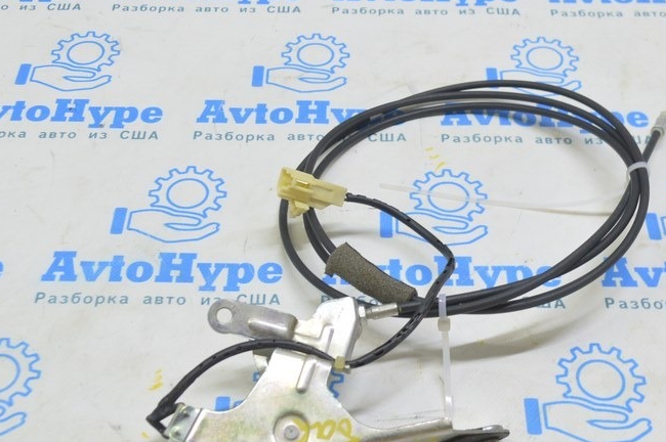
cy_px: 228
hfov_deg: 38.2
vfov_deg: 25.9
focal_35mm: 52
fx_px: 961
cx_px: 349
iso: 400
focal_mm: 22
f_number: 5.6
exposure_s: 1/20
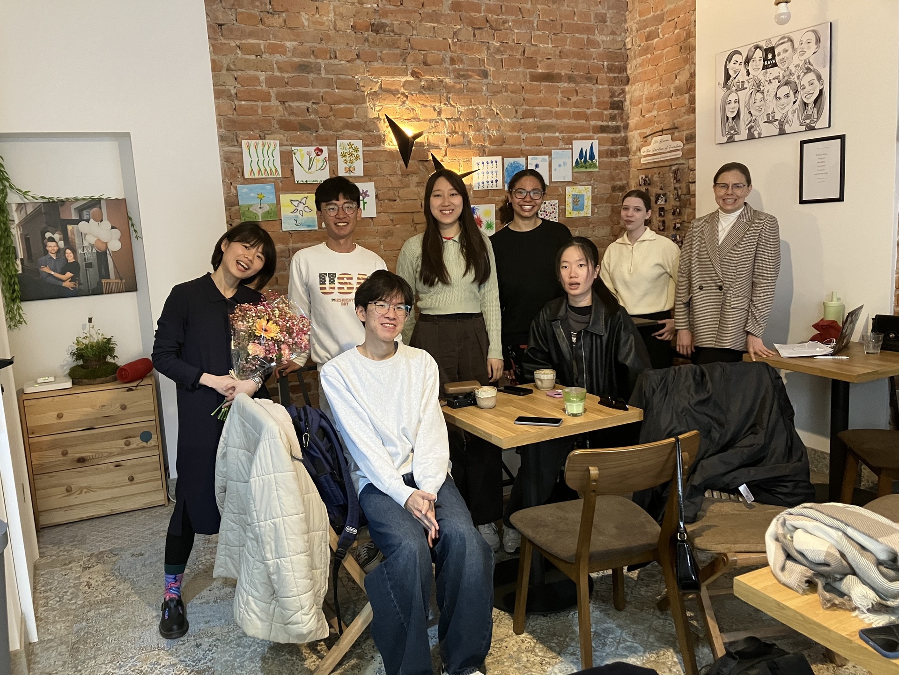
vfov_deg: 49.7
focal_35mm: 28
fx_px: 727
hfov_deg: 63.4
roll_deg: +2.3
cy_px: 338
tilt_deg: -8.3
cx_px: 450
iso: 400
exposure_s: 1/33
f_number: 1.8
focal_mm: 3.99
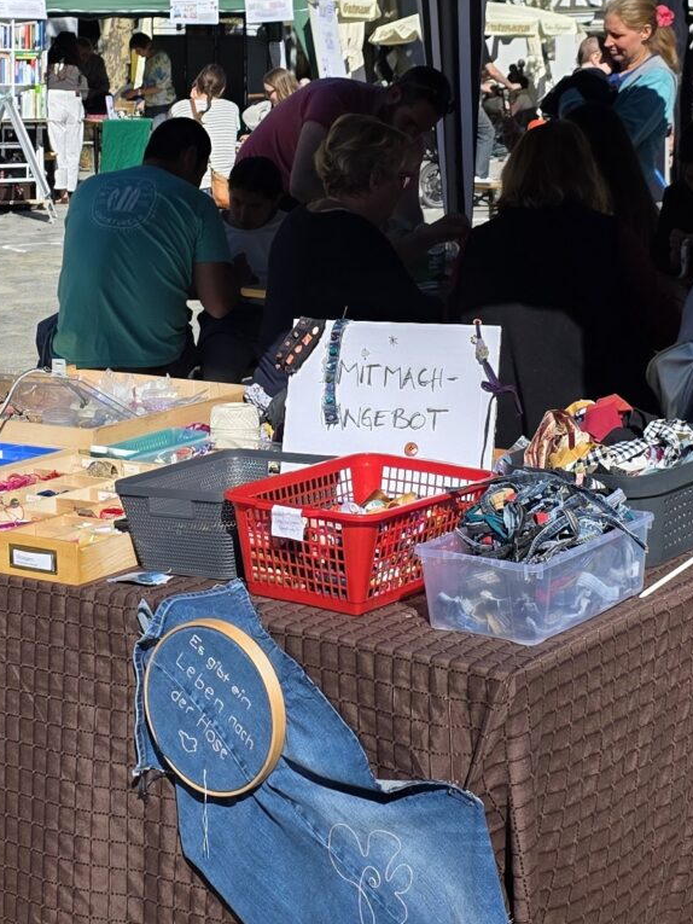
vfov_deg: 24.9
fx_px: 2055
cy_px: 170
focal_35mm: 77
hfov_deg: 19.1
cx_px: 389
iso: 80
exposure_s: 1/7333
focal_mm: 6.3
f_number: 1.7
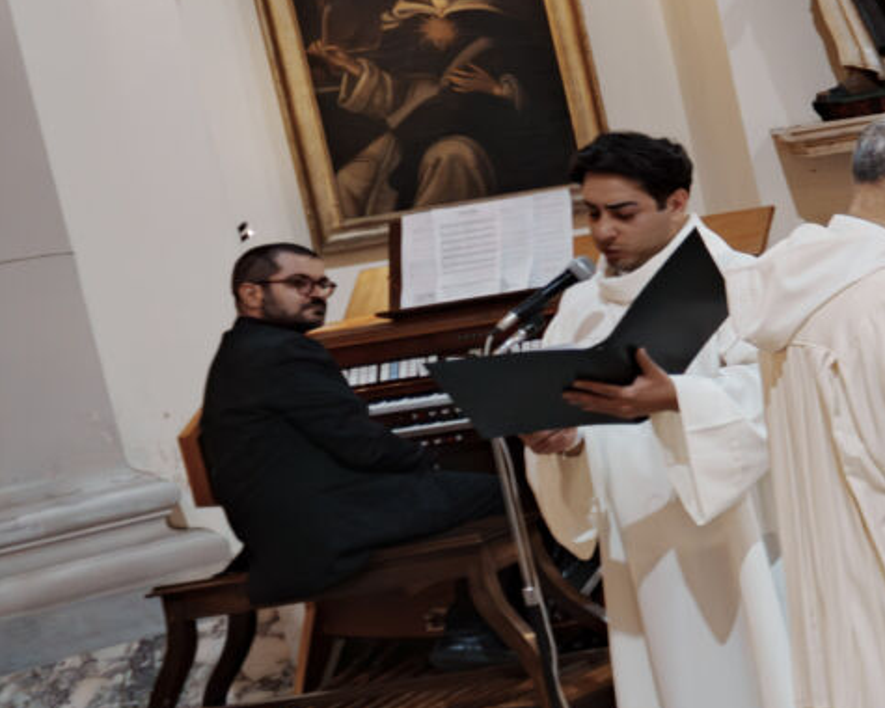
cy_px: 219
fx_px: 2122
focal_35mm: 81
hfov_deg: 16.3
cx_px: 1904
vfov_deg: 18.9
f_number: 2.8
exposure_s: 1/160
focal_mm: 20
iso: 3200
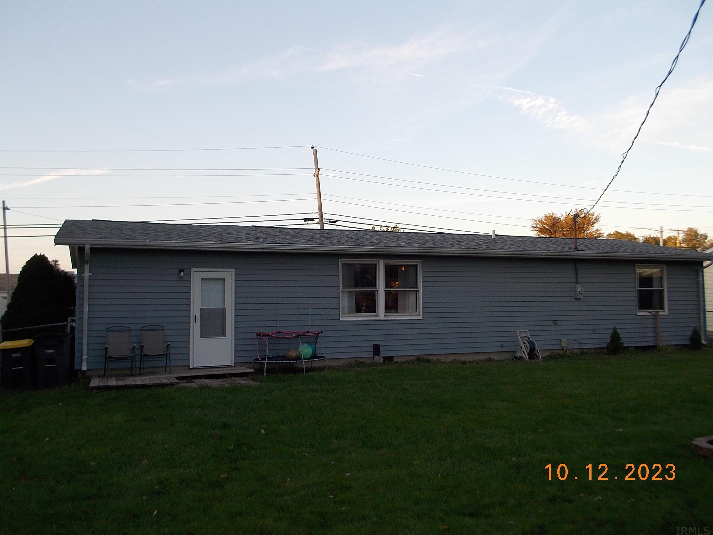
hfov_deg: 61.7
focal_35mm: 29
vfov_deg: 48.2
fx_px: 597
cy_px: 268
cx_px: 356
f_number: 3.3
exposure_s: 1/125
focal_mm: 4.1
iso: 80
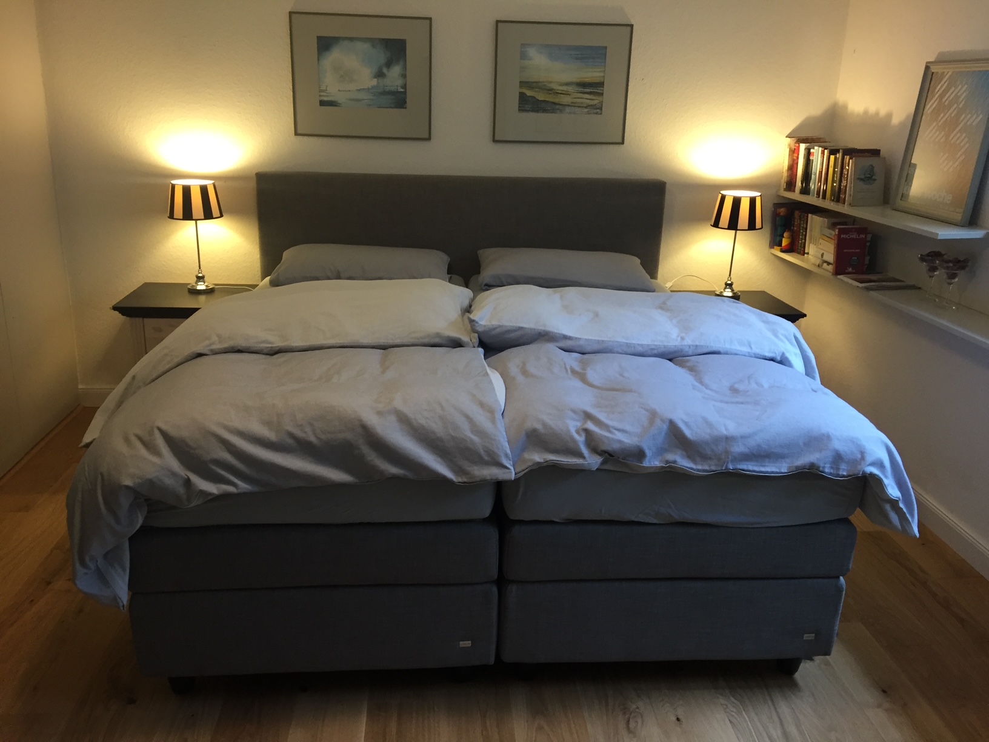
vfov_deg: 48.2
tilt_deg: -16.9
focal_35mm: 29
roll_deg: -0.8
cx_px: 494
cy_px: 371
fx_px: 829
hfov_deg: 61.7
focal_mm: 4.15
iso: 160
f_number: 2.2
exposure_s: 1/33
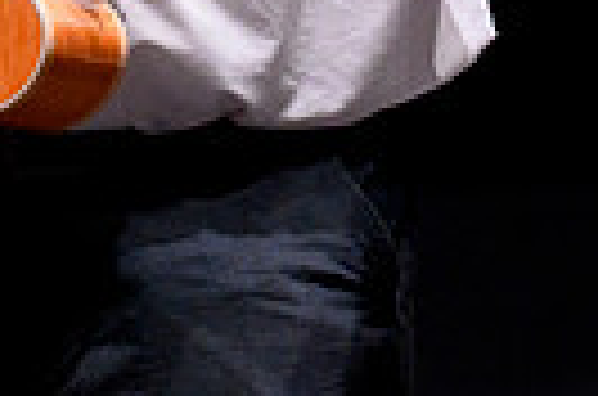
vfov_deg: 2.2
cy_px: -351
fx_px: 10142
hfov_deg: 3.4
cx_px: -72
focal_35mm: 612
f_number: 2.8
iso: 3200
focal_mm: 140
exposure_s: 1/400
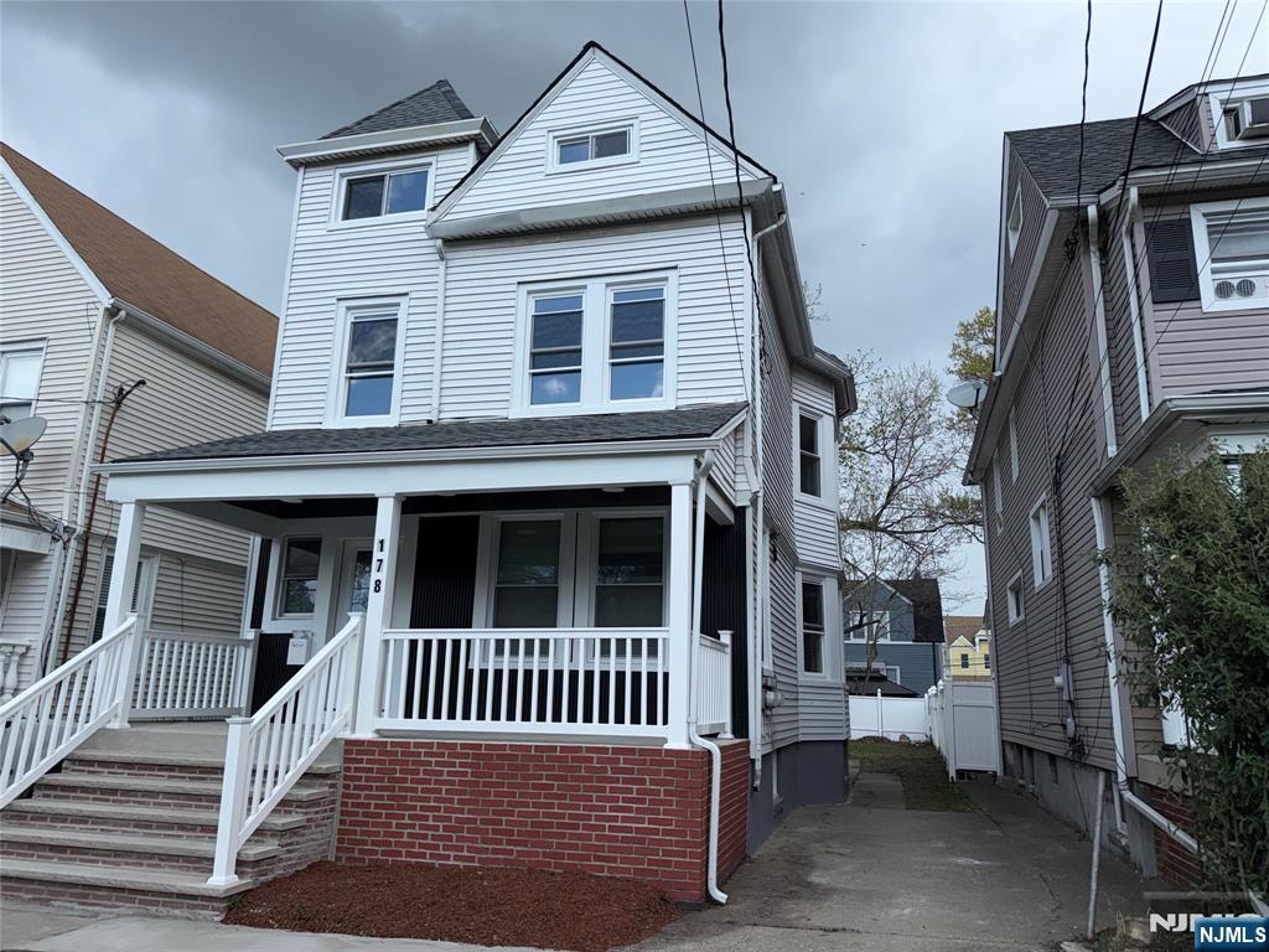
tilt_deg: +14.2
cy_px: 476
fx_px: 880
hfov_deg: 71.6
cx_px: 634
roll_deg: -1.4
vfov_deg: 56.8
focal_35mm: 24
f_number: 1.78
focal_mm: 6.76
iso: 50
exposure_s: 1/4167
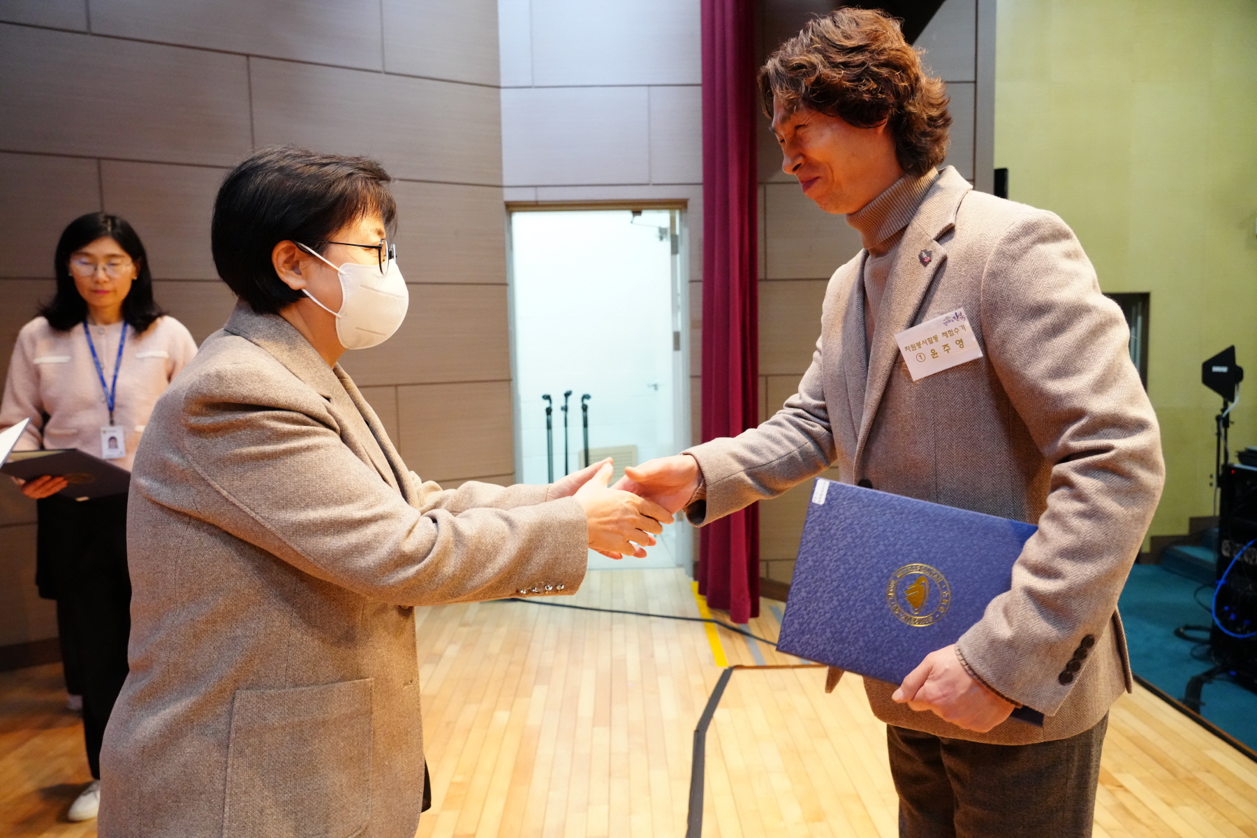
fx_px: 838
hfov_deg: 73.7
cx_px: 628
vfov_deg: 53.1
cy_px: 419
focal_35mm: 24
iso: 8000
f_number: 4.5
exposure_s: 1/160
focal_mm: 24
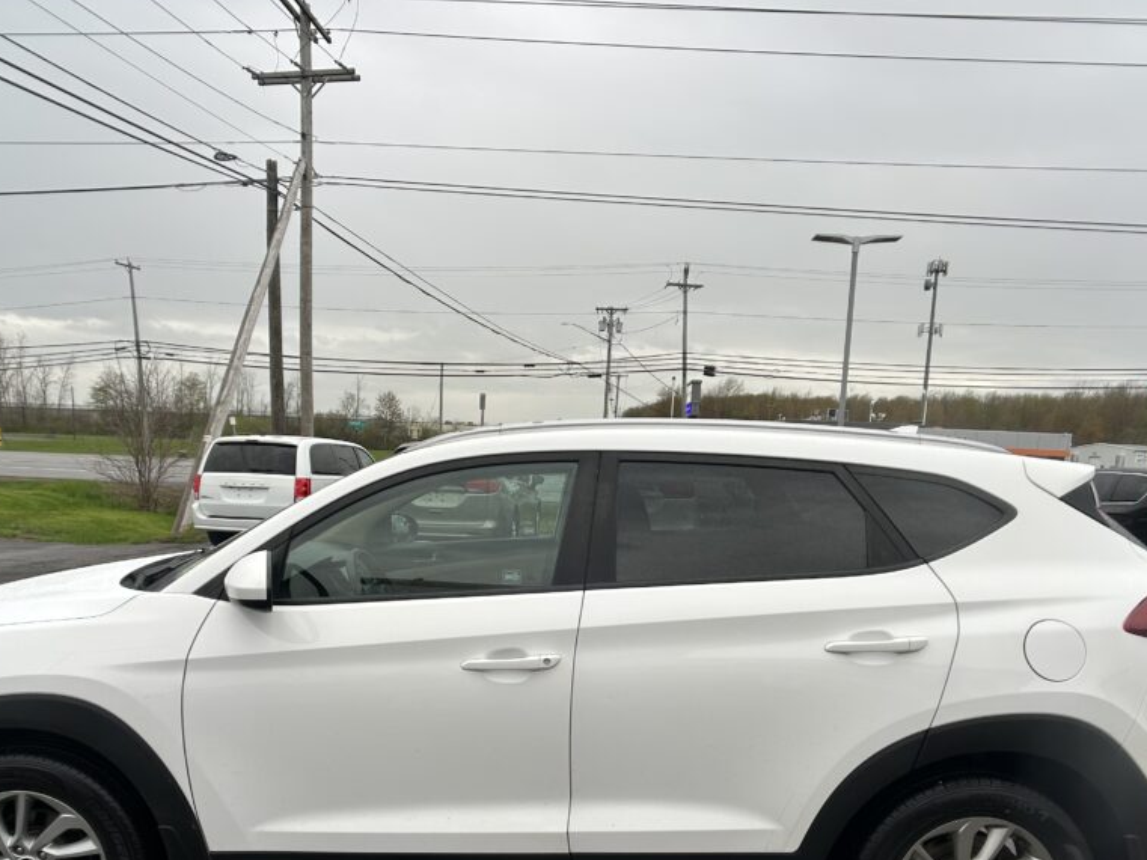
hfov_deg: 52.6
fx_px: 1160
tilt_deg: -8.4
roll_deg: -2.6
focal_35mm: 35
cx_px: 532
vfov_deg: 40.3
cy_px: 566
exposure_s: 1/887
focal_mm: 5.7
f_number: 1.5
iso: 50
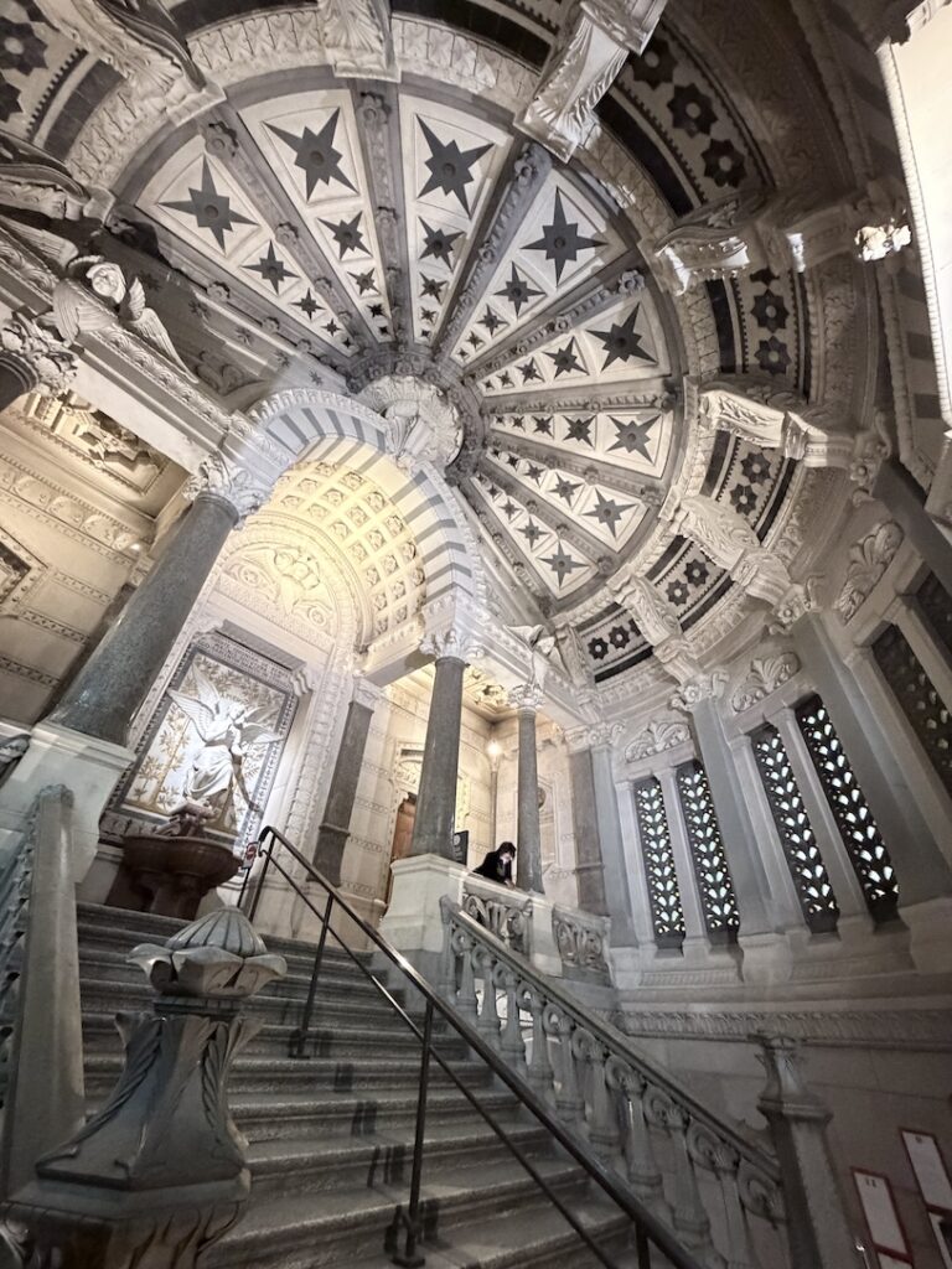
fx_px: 513
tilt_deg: +38.7
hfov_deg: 85.7
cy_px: 634
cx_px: 476
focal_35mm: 14
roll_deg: -3.3
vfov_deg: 102.1
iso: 1250
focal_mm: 2.22
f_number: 2.2
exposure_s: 1/50
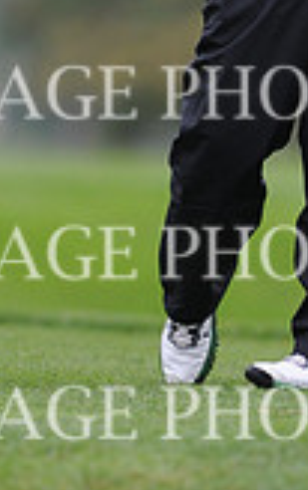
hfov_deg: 0.9
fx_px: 19259
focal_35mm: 1439
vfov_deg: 1.5
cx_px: 141
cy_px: -149
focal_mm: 400
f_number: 4
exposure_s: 1/2000
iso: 1000
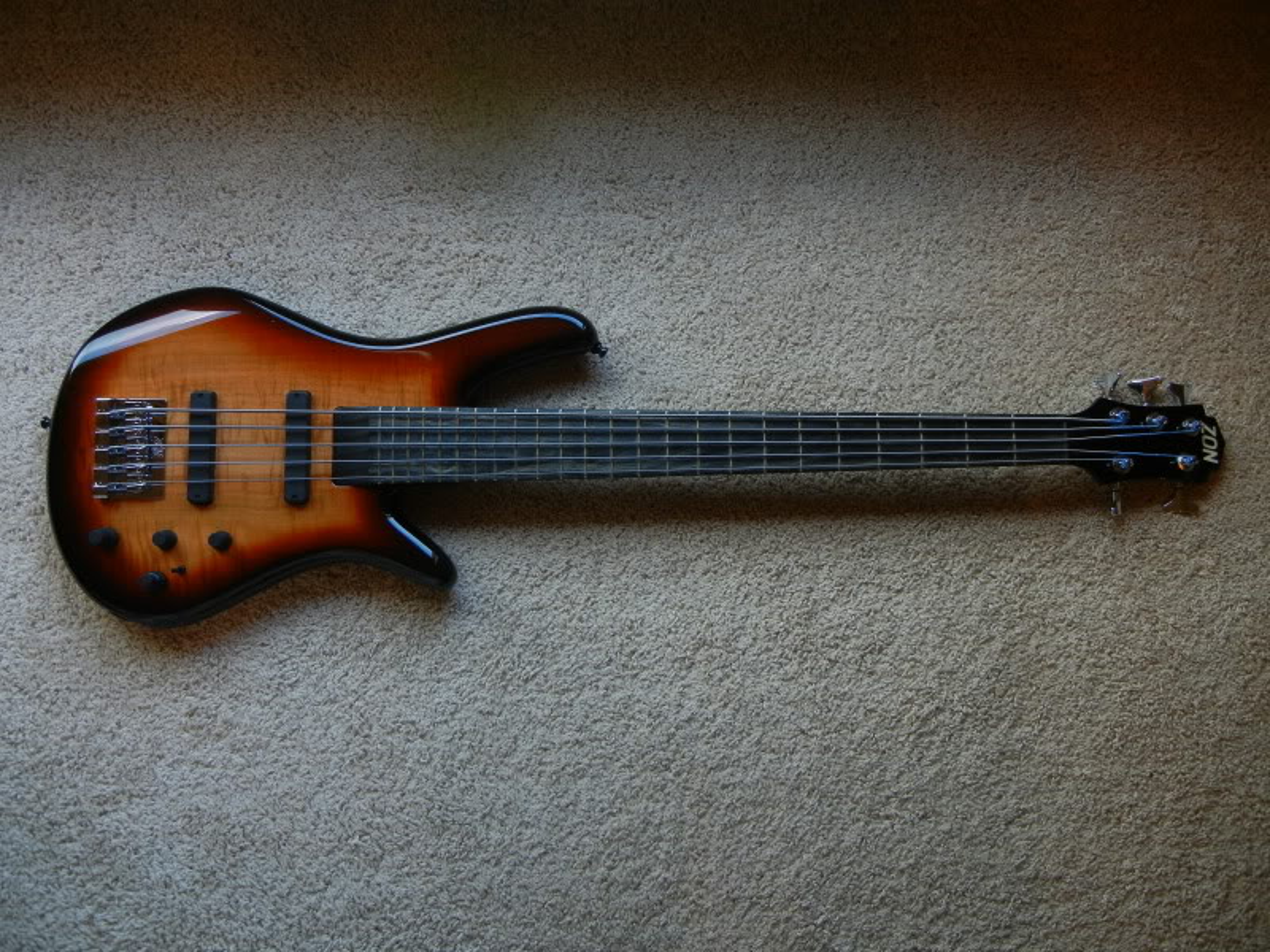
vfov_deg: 46.8
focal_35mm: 30
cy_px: 476
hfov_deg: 60.0
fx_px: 1101
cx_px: 635
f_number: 3.5
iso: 226
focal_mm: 5.4
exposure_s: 1/30
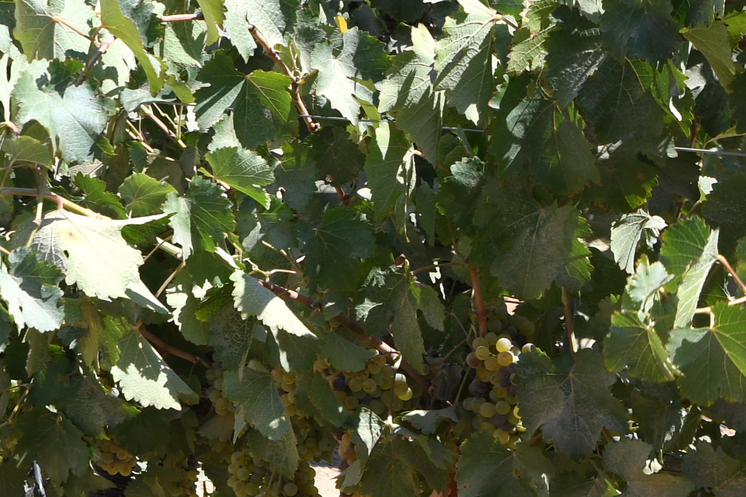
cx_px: -461
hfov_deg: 15.3
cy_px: -56
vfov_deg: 11.2
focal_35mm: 121
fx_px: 2507
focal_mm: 24
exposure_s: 1/125
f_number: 6.3
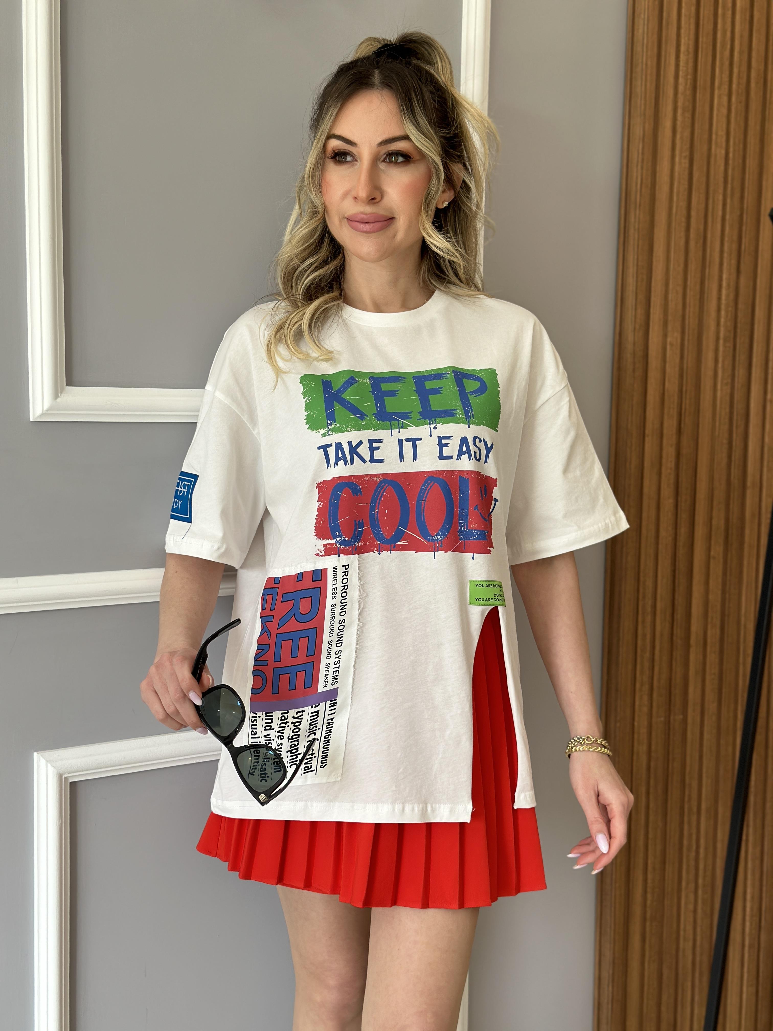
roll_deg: -0.9
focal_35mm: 48
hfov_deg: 30.3
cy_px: 516
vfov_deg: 39.7
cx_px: 386
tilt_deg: -5.5
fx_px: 1429
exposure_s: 1/244
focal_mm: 6.86
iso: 80
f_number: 1.78
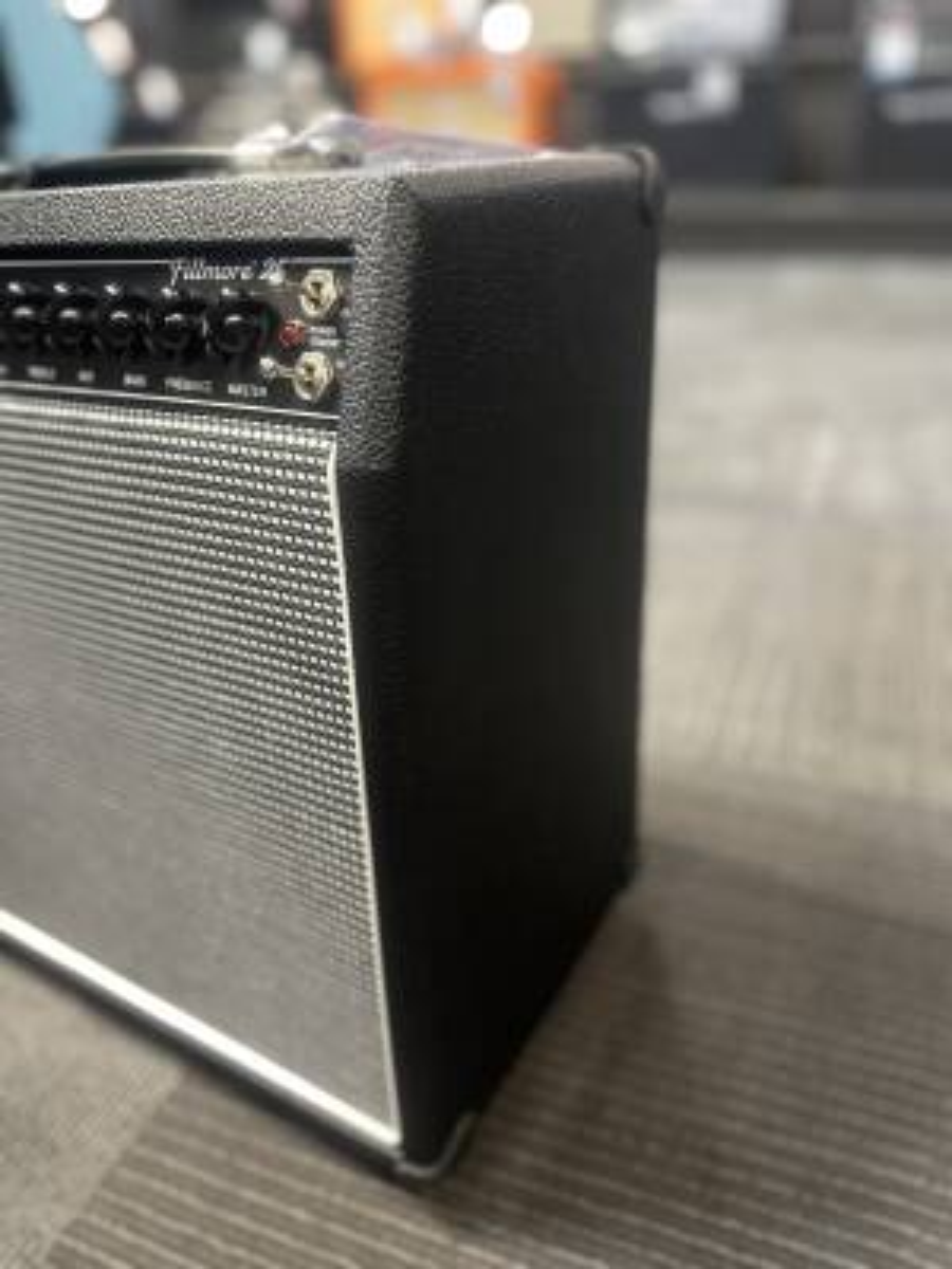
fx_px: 880
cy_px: 634
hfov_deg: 56.8
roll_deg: +0.6
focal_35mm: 24
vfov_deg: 71.6
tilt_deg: -28.2
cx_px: 476
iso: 400
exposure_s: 1/60
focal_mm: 6.86
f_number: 1.78
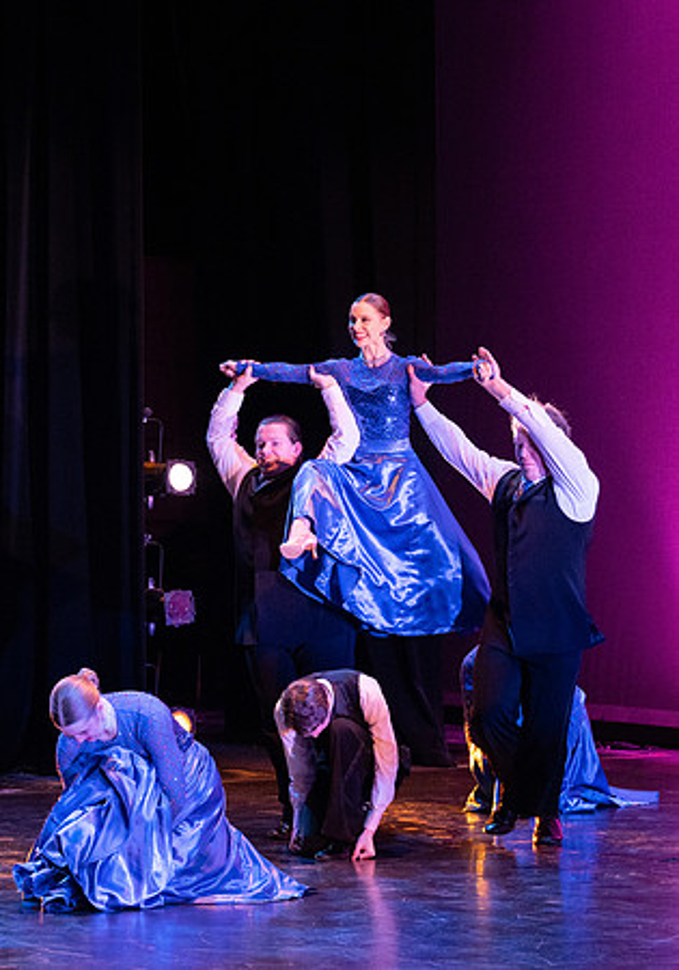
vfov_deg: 16.5
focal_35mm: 122
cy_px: 428
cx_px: 239
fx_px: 3340
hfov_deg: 11.6
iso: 1600
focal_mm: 74
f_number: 3.5
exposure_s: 1/250
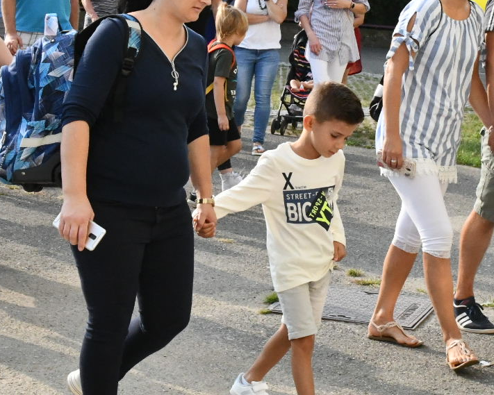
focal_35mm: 109
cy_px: 126
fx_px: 1594
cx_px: 323
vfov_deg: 14.1
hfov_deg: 17.6
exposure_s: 1/1600
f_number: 20
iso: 5000
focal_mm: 34
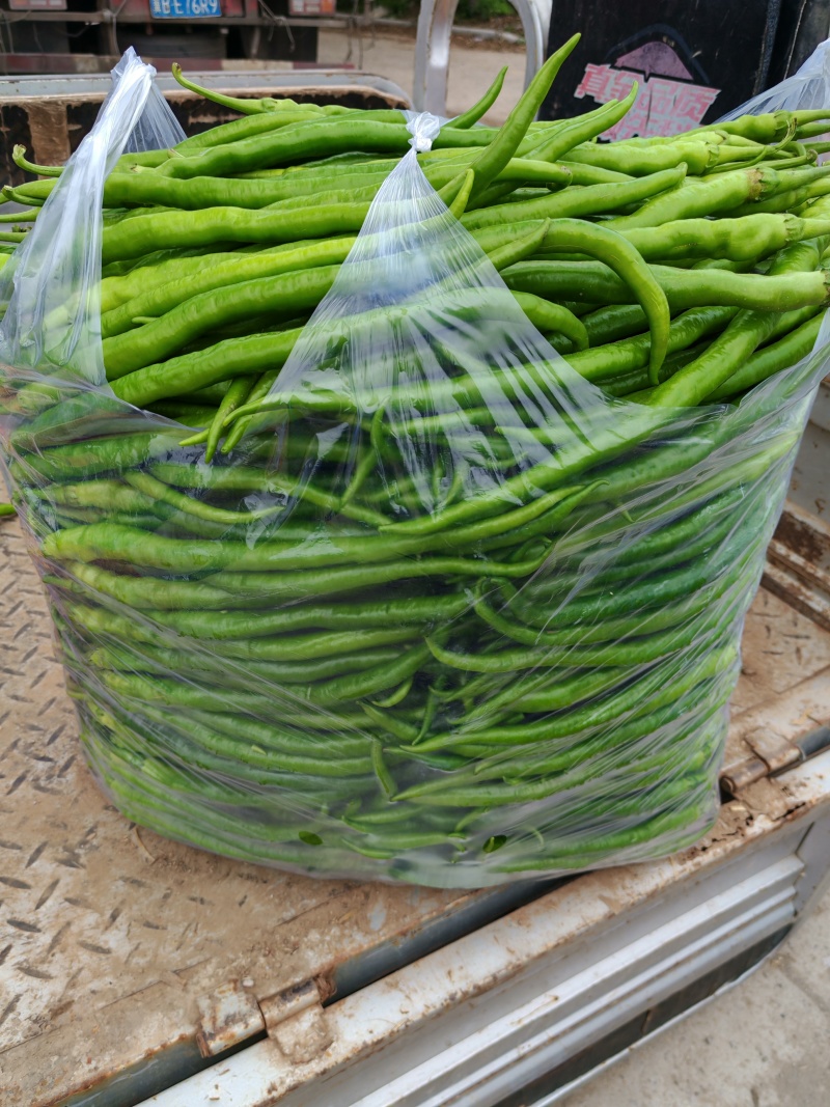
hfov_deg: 51.3
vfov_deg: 65.3
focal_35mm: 27
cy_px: 554
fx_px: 863
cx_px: 415
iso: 50
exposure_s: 1/210
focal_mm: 5.52
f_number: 1.95
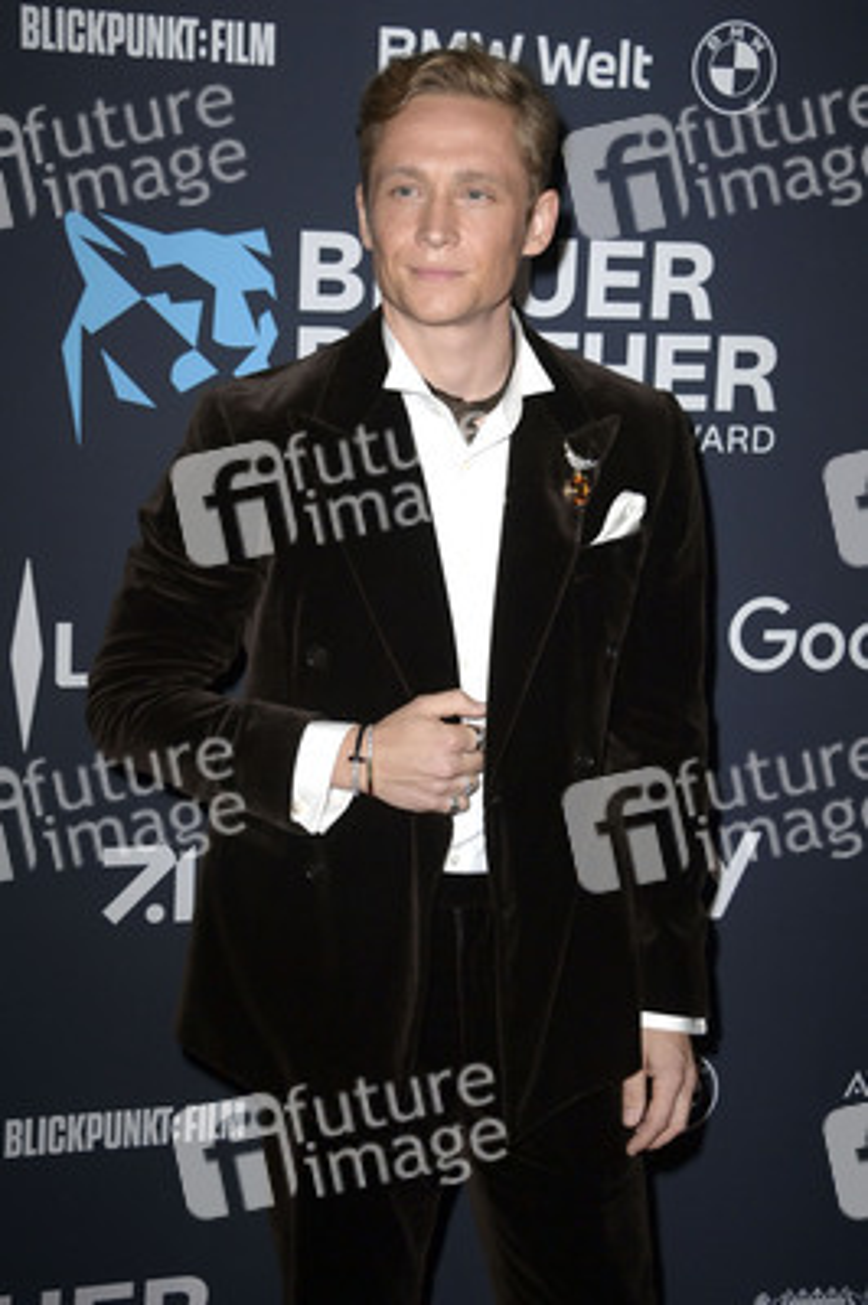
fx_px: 2101
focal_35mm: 58
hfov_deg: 23.3
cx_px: 434
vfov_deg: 34.5
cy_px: 652
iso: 500
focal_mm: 58
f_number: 5.6
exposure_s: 1/250
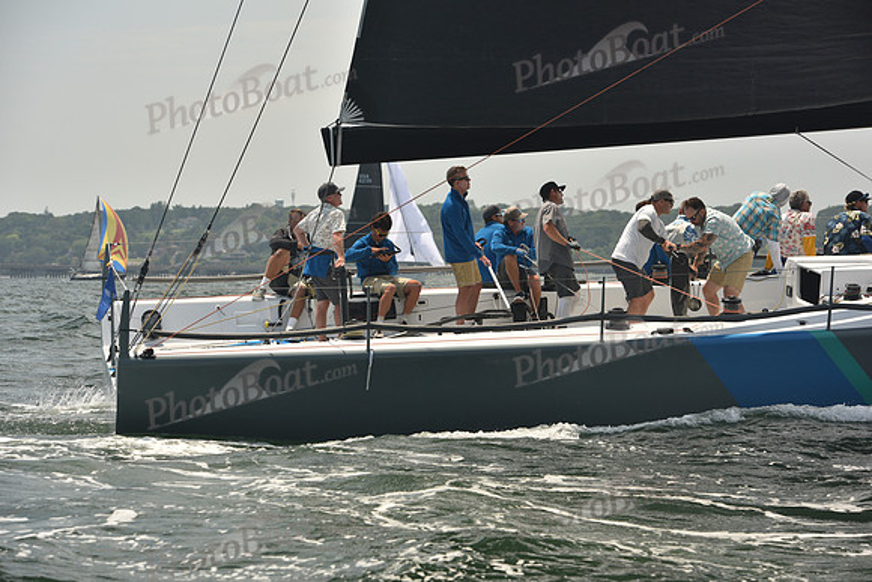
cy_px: 291
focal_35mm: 112
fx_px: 2713
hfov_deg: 18.3
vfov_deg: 12.2
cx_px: 436
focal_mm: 112
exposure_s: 1/640
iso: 250
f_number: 6.3
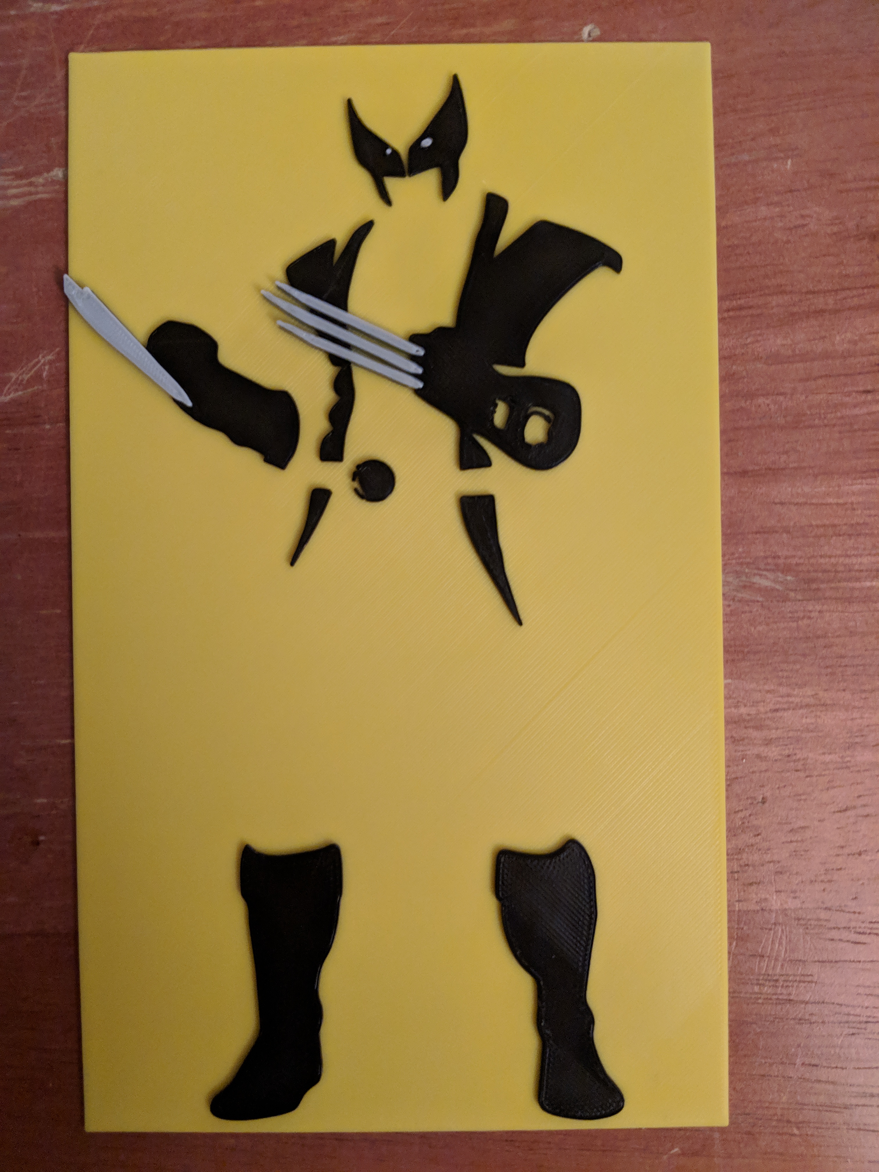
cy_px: 586
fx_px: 914
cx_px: 440
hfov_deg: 51.4
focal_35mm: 27
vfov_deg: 65.3
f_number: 1.8
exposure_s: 1/40.1
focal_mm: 4.44
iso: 610
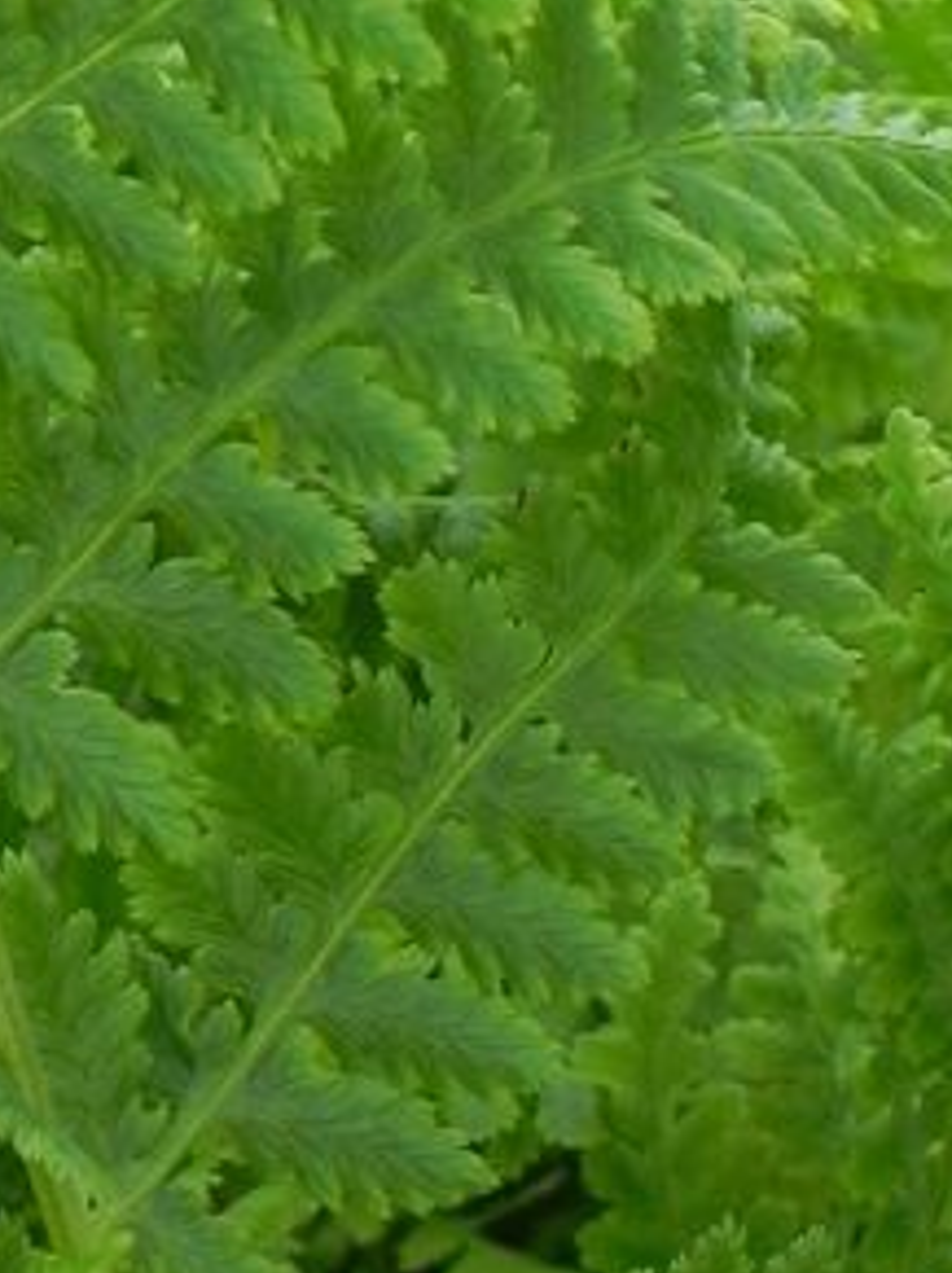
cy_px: 768
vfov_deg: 6.1
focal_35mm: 323
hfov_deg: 4.6
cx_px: 662
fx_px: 11862
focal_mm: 20.8
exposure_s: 1/100
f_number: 4.5
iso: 160
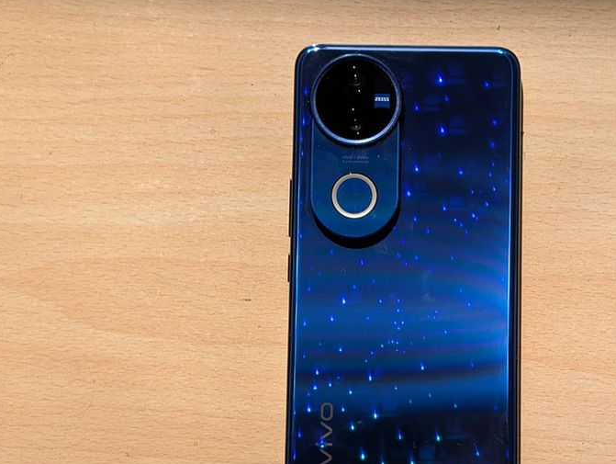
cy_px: 307
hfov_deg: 26.5
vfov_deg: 20.1
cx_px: 395
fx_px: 1301
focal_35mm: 73
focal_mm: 6.9
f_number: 1.68
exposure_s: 1/655
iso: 24
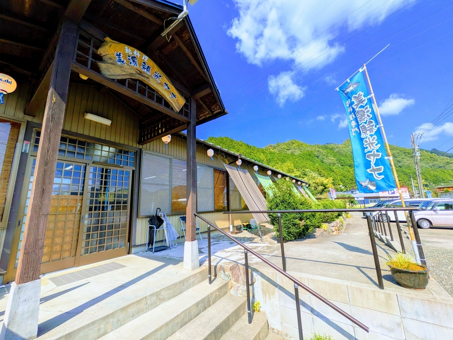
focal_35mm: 14
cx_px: 226
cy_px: 170
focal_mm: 1.85
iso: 47
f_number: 2.2
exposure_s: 1/1355
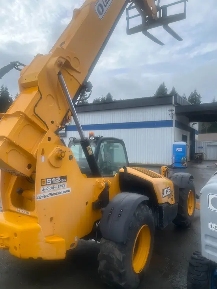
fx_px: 217
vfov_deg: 67.3
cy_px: 144
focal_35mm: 26
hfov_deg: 53.1
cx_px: 108
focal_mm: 5.1
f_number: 1.6
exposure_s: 1/1862
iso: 50
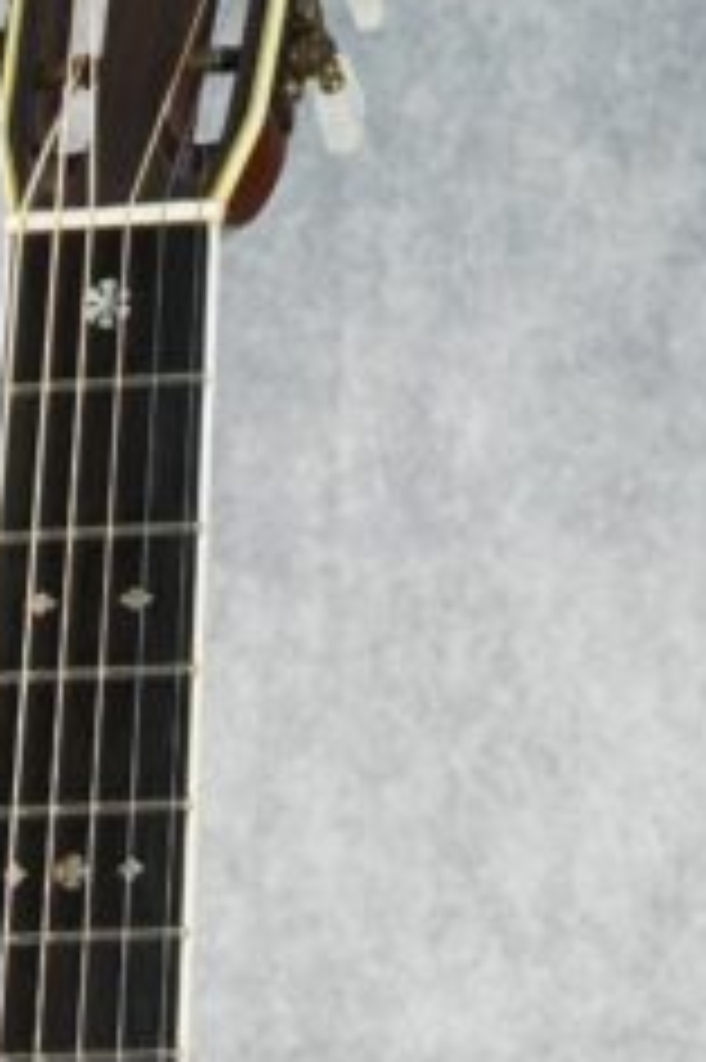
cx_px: -43
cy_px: 1854
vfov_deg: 9.1
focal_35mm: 217
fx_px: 6392
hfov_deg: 6.3
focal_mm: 50
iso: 400
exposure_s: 1/1.6
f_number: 6.3
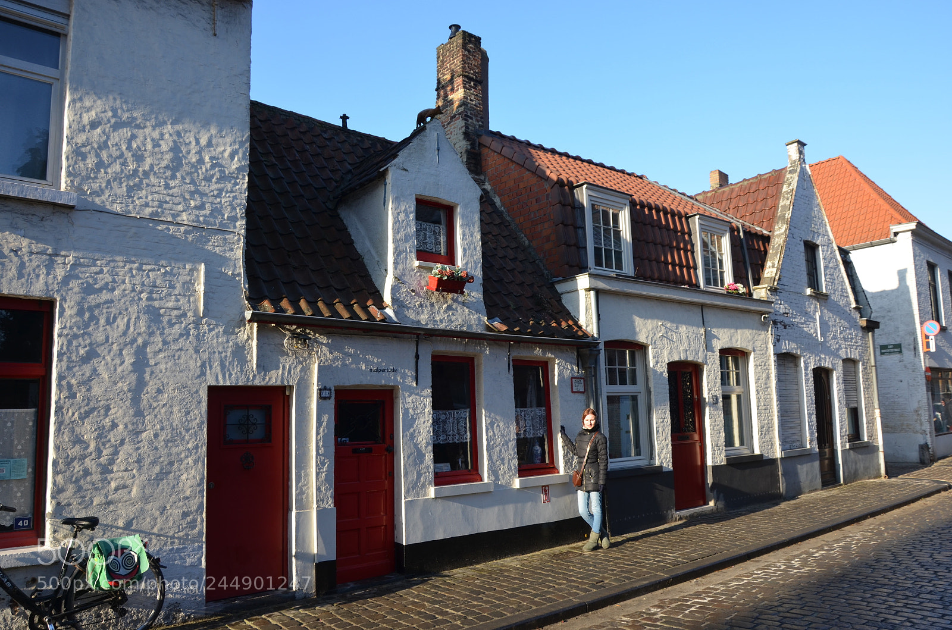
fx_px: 712
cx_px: 476
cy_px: 315
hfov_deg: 67.5
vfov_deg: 47.7
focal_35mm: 27
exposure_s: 1/200
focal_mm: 18
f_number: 7.1
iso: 200
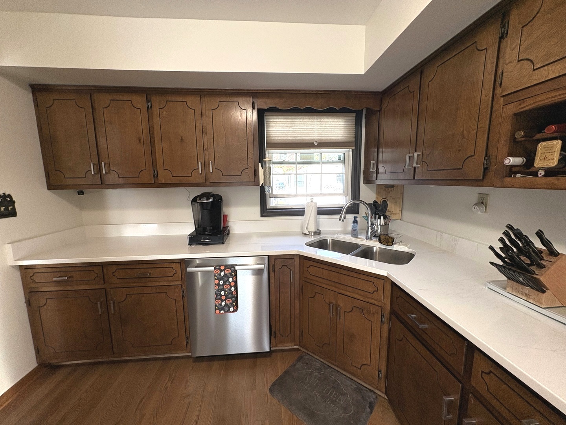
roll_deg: +0.7
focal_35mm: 14
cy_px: 212
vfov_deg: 85.7
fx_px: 229
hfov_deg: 102.1
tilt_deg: -7.2
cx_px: 283
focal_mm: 2.22
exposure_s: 1/120
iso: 160
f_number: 2.2
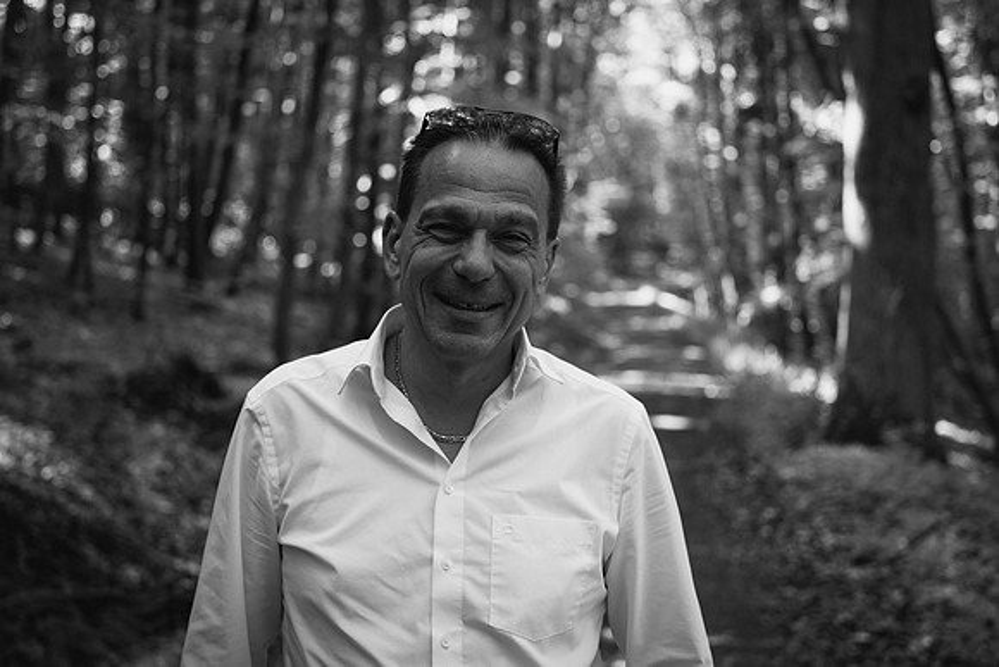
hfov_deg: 33.4
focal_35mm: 60
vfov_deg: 22.6
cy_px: 334
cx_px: 500
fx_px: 1665
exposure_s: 1/250
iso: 100
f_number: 2.5
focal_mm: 40
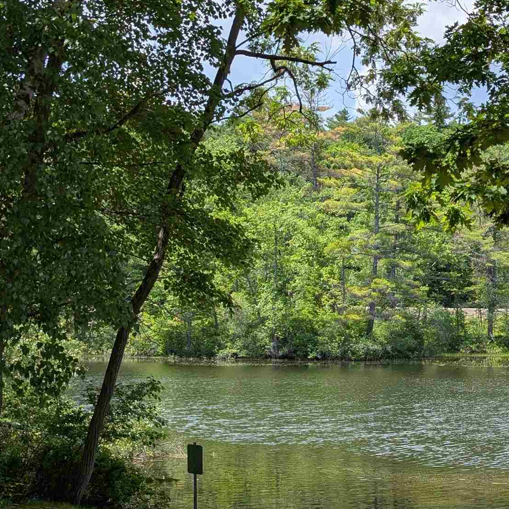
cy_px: 430
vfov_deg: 28.3
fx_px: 982
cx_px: 402
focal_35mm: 59
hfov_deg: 28.5
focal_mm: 6.9
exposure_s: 1/752
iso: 18
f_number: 1.68
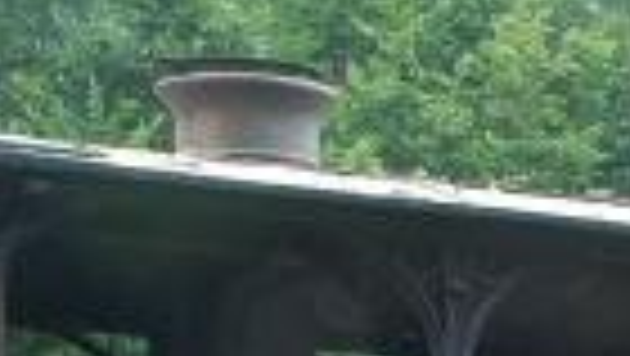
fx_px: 2641
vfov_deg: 7.3
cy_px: 798
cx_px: 783
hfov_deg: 13.2
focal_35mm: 158
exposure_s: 1/160
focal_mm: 22
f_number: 6.3
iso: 640
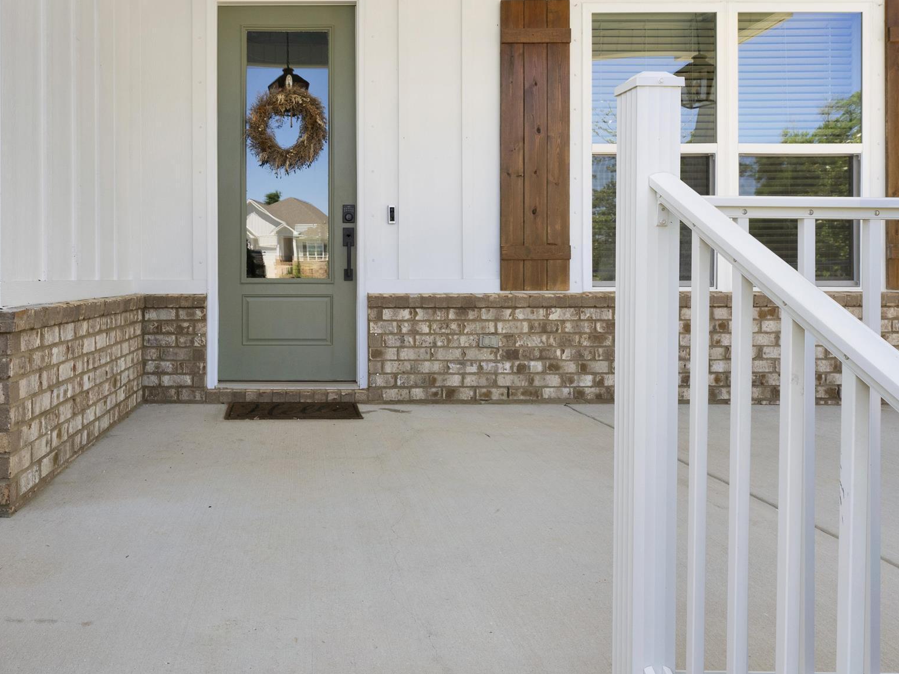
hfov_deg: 61.7
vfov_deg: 49.5
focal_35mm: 28
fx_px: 726
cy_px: 272
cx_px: 288
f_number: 11
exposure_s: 1/80
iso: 400
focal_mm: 14.5
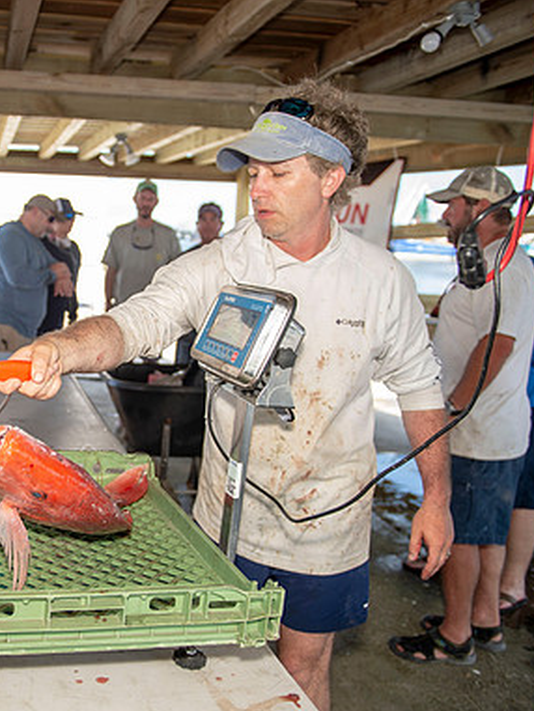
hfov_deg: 35.6
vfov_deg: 49.0
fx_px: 781
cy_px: 358
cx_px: 56
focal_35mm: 38
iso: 50
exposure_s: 1/250
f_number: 3.2
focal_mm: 26
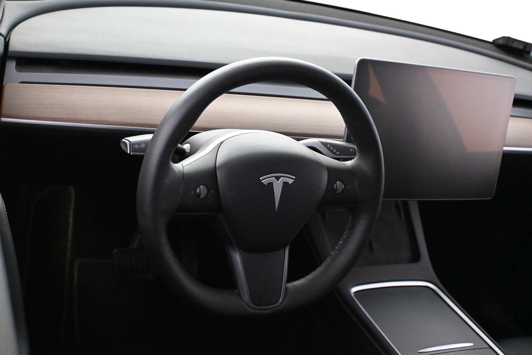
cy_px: 178
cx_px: 266
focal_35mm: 44
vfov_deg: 30.8
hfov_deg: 45.0
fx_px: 643
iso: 7200
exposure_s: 1/60
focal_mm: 29
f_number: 4.8
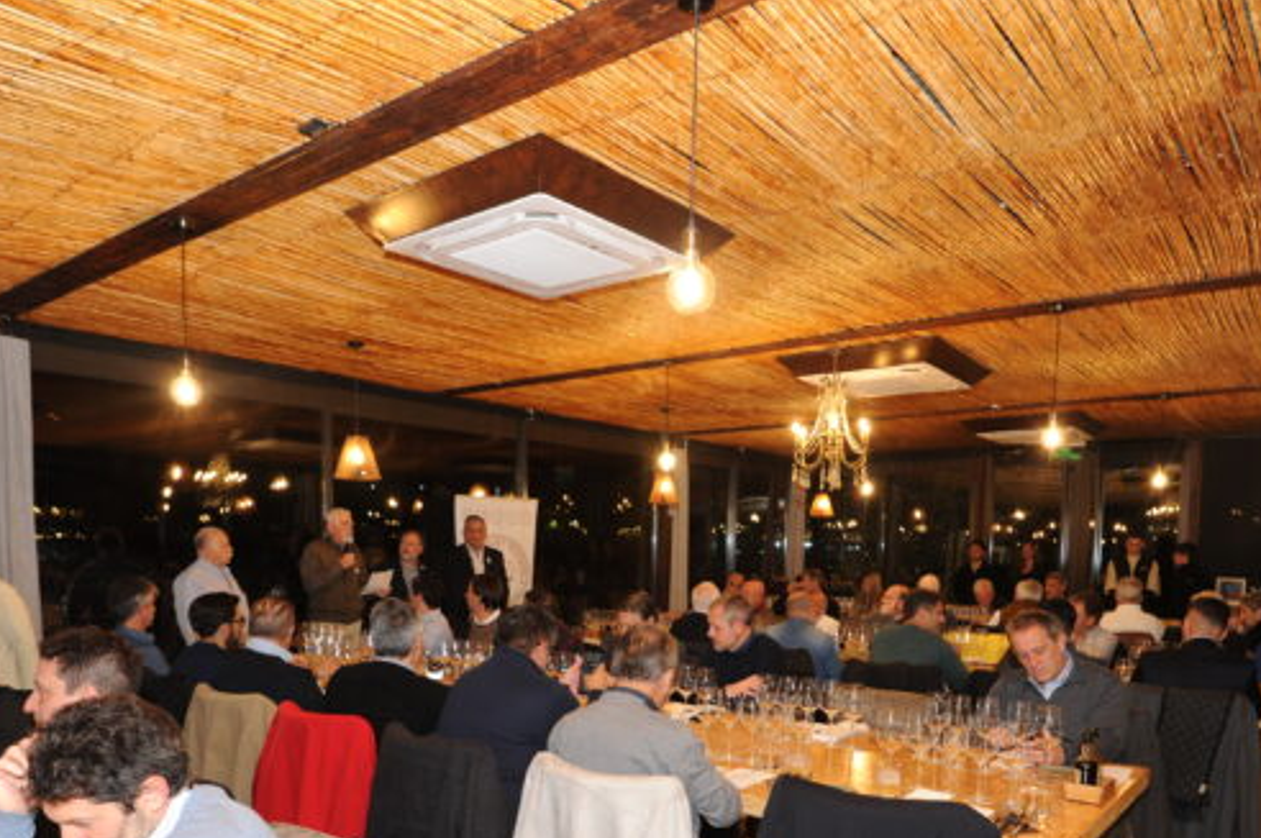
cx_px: 628
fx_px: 875
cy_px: 624
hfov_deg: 71.6
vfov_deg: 49.3
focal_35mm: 25
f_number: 5
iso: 800
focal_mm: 16
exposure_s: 1/40
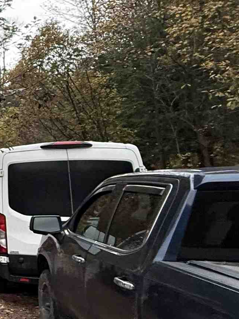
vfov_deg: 38.2
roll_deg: -0.7
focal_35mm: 50
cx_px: -263
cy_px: 154
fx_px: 460
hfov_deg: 17.7
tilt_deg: +10.1
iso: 250
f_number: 2.2
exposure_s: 1/99
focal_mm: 2.22
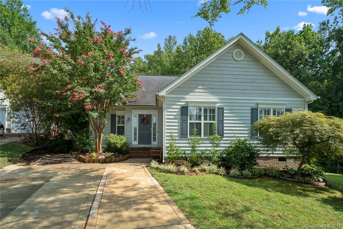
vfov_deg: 67.4
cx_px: 172
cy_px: 114
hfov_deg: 90.0
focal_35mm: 18
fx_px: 172
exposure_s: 1/400
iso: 100
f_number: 8
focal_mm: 18
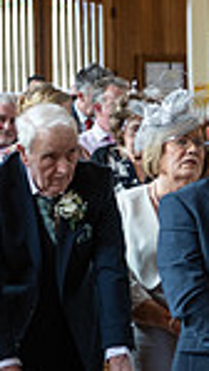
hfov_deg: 4.7
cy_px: 230
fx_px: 2488
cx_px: 428
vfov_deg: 8.5
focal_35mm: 253
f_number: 3.5
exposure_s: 1/160
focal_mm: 62
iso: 640
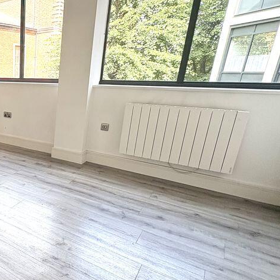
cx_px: -6
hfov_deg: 47.8
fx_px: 247
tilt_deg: -17.4
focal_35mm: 27
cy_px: 150
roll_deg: +2.1
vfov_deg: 59.0
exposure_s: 1/127
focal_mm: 2.22
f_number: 2.2
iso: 64
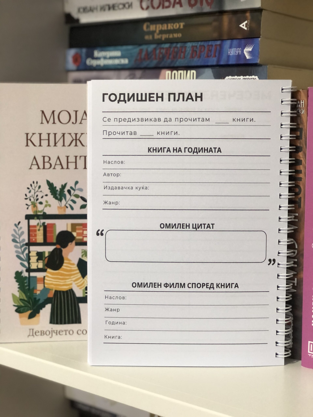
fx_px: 687
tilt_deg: -8.4
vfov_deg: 33.8
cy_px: 208
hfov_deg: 25.7
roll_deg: -0.3
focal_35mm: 57
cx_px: 156
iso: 200
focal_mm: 6.6
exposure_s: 1/30
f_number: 2.8
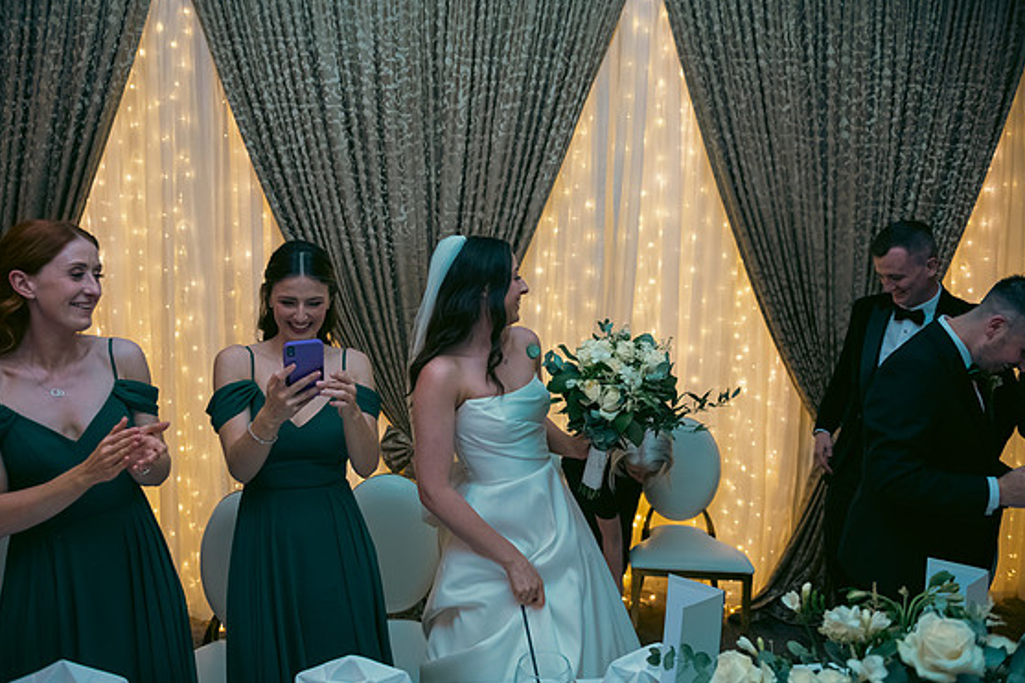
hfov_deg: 71.5
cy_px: 347
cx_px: 502
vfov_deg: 51.3
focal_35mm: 25
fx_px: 712
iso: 800
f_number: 3.5
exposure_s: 1/160
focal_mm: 24
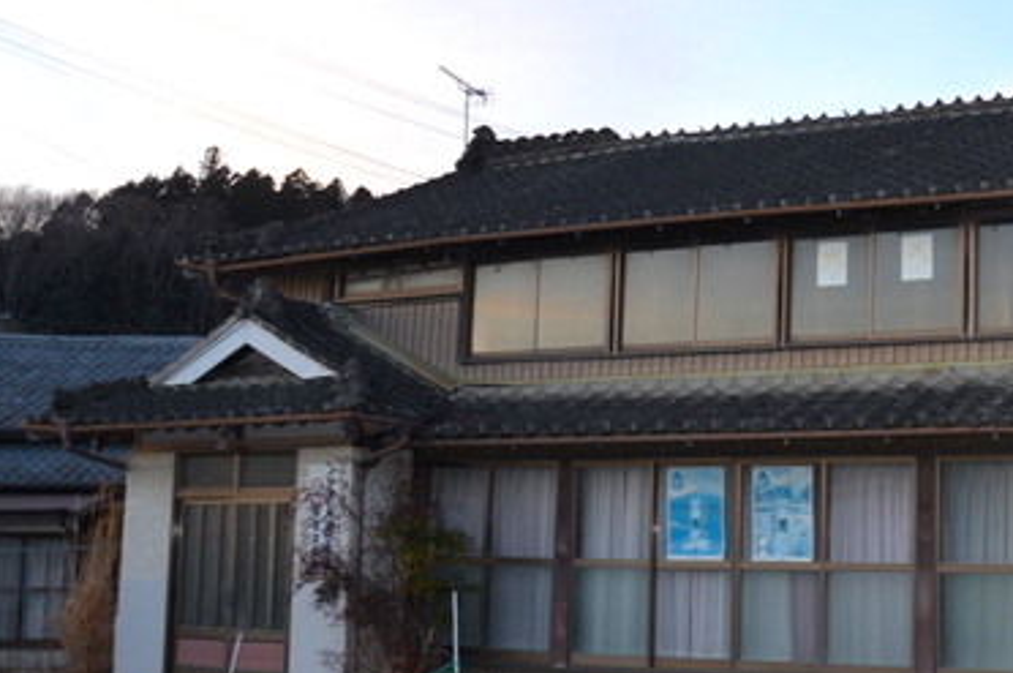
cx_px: 1067
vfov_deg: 23.3
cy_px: 300
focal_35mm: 58
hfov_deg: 31.3
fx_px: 1630
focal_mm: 18
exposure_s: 1/160
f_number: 3.5
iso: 200
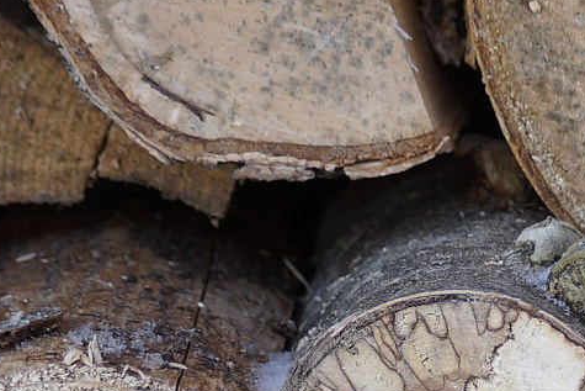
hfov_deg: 7.4
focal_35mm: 276
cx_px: 474
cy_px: 413
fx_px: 4486
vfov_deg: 5.0
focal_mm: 55
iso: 100
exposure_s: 1/100
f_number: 4
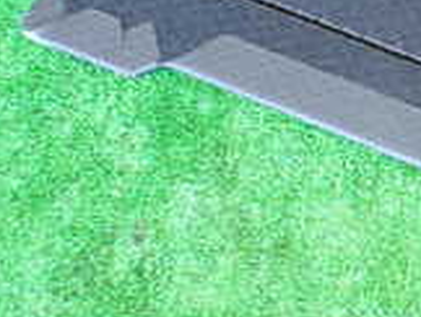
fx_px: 1352
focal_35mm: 111
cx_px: 769
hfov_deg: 15.2
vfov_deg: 13.3
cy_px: 96
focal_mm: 5.4
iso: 400
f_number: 2.3
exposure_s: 1/30
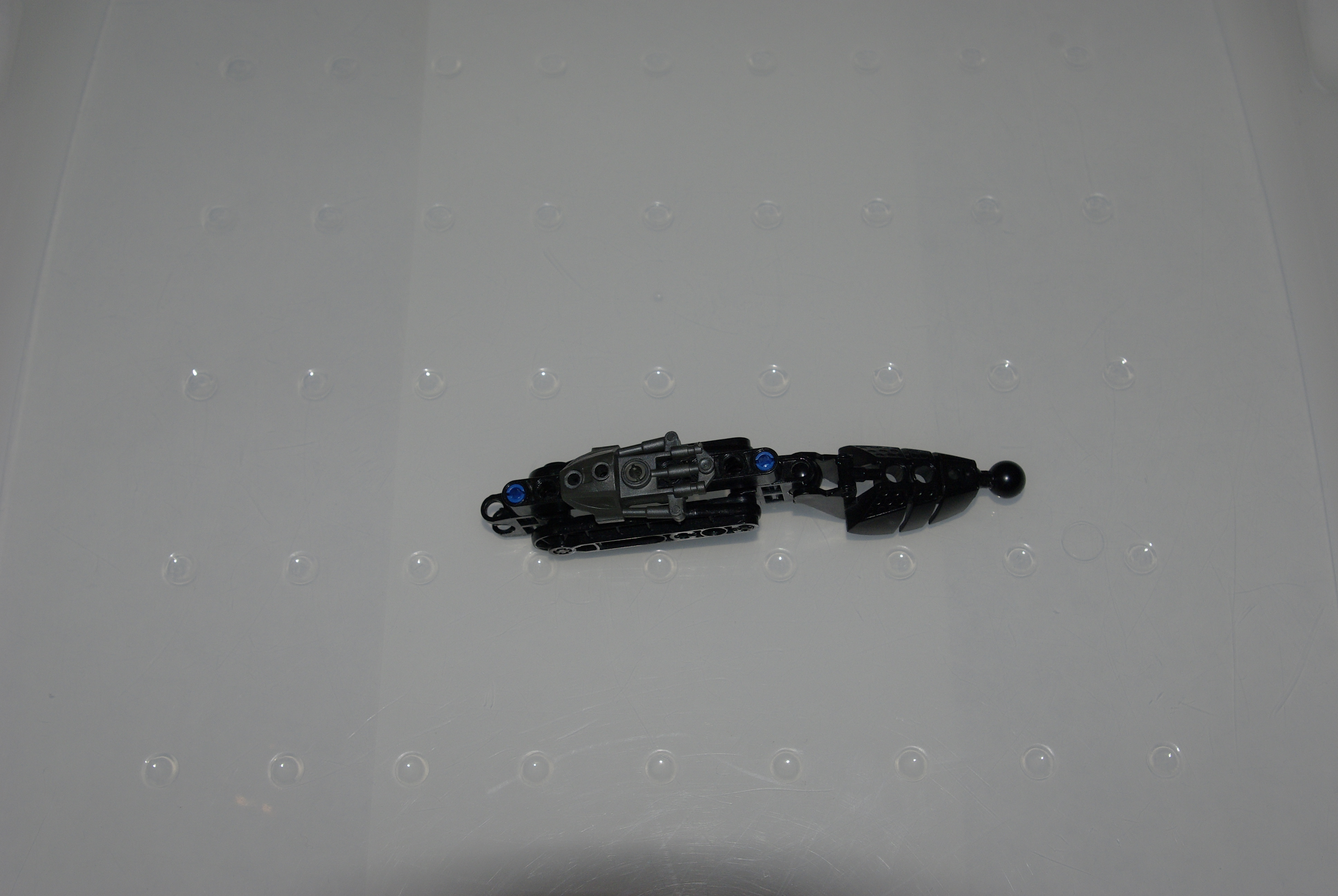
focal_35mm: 46
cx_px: 669
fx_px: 1730
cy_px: 448
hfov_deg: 42.3
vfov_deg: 29.0
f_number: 8
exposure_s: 1/45
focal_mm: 31
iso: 400
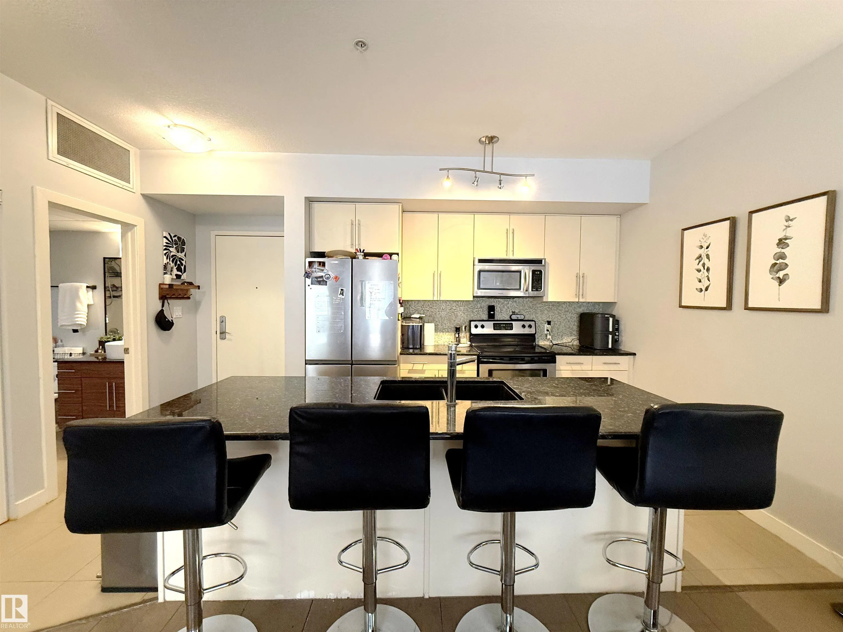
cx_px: 422
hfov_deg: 102.1
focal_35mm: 14
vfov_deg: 85.7
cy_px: 316
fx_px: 341
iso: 320
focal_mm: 2.22
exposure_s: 1/60
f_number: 2.2
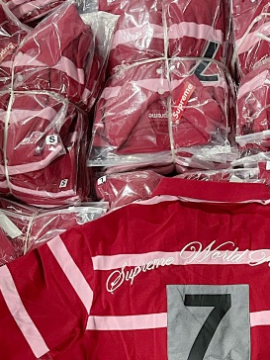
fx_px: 572
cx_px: 216
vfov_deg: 31.2
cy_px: 393
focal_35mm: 55
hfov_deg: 26.1
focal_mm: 5.1
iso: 500
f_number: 1.6
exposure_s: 1/25
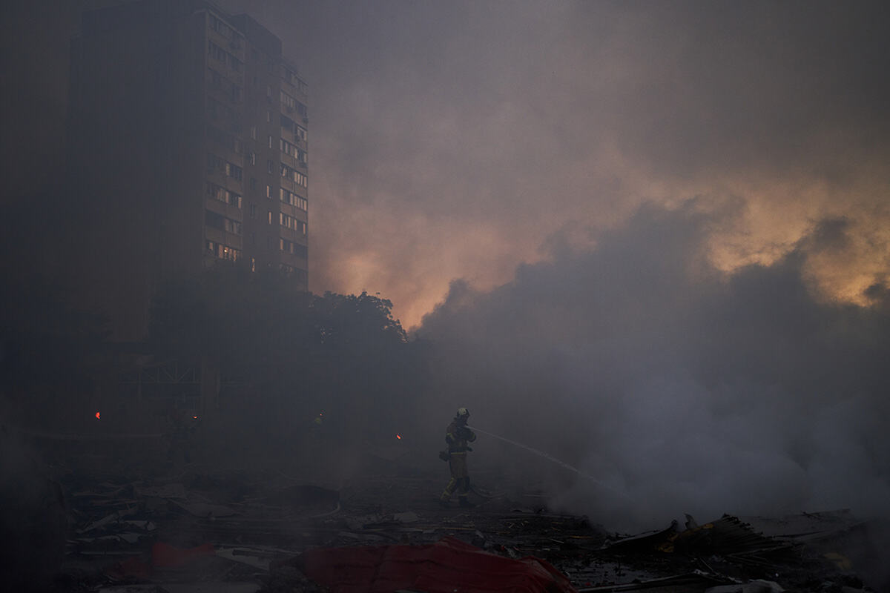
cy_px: 296
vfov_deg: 37.9
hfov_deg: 54.4
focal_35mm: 35
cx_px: 445
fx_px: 865
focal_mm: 35
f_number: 1.4
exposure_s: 1/1250
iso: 1000
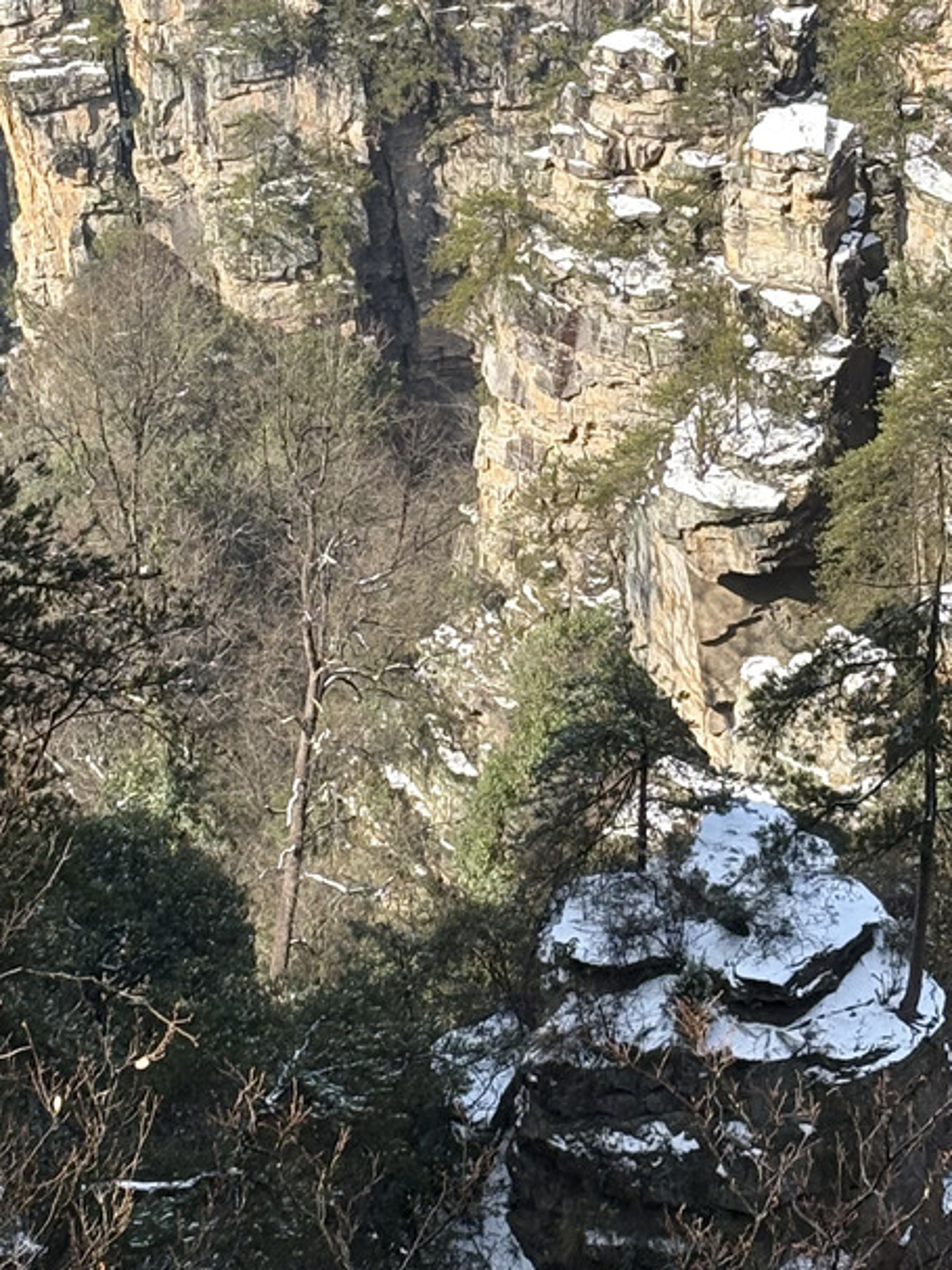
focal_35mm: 137
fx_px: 5025
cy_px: 199
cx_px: 454
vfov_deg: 14.3
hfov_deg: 10.8
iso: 32
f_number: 1.6
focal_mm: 5.96
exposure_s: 1/1082
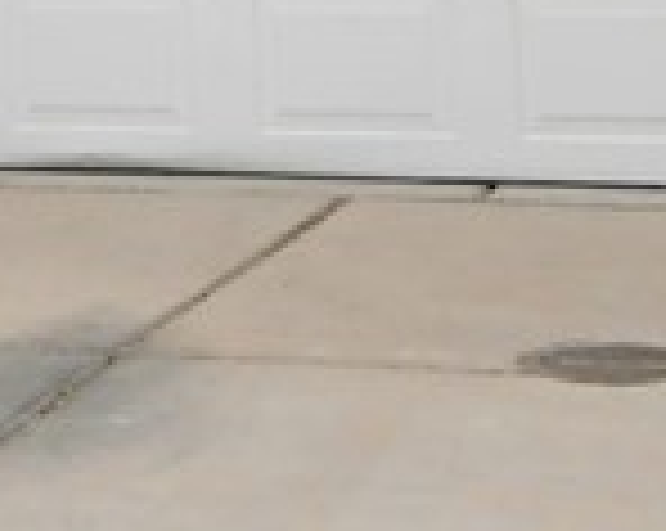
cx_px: -108
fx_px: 3327
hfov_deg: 11.2
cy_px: -968
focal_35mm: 169
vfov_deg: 8.0
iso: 80
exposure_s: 1/100
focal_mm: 4.5
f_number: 3.7
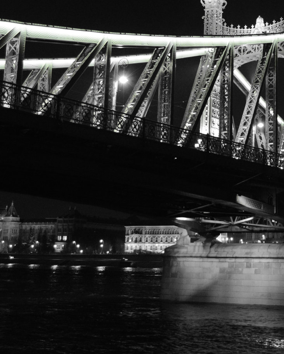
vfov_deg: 31.1
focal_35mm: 60
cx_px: 239
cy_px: 111
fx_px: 631
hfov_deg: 24.8
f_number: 3.5
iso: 2200
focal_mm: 19
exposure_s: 1/30
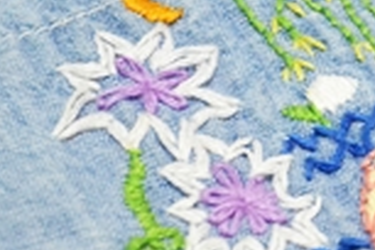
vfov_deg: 4.2
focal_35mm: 324
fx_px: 3374
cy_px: 105
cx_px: 365
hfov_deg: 6.3
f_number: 5.6
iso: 3200
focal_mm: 55
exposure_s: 1/15
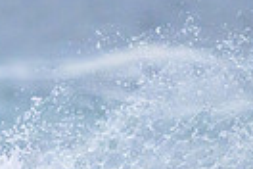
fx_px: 33878
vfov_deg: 0.3
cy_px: 301
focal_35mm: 4821
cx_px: 1
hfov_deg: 0.4
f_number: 6.3
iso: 2500
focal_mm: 800
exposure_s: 1/2000
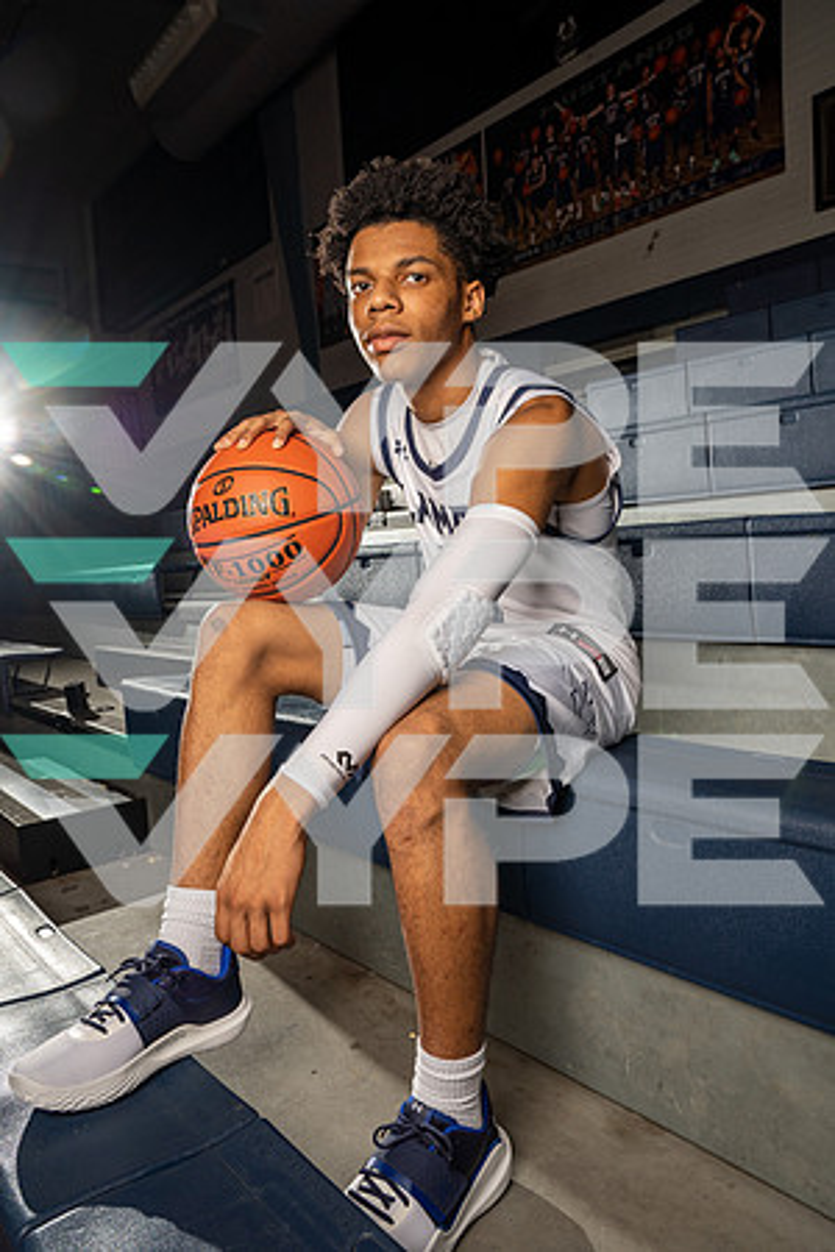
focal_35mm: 24
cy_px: 626
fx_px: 835
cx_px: 418
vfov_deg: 73.7
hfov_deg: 53.1
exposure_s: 1/200
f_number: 7.1
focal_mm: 24
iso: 320
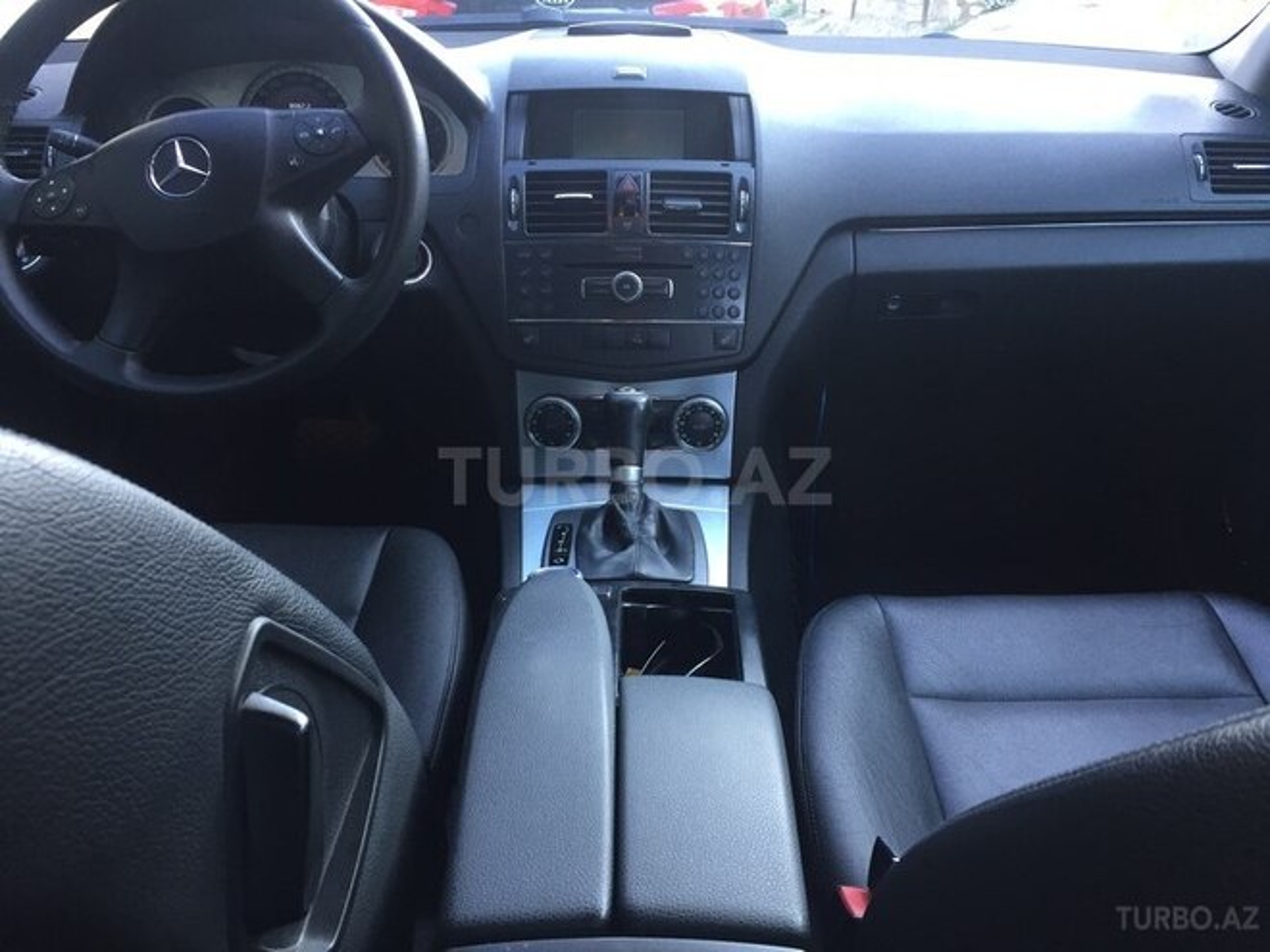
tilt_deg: -24.6
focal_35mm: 29
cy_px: 476
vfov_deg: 48.2
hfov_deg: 61.7
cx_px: 635
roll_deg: -3.0
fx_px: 1064
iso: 64
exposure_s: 1/33
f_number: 2.2
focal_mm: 4.15
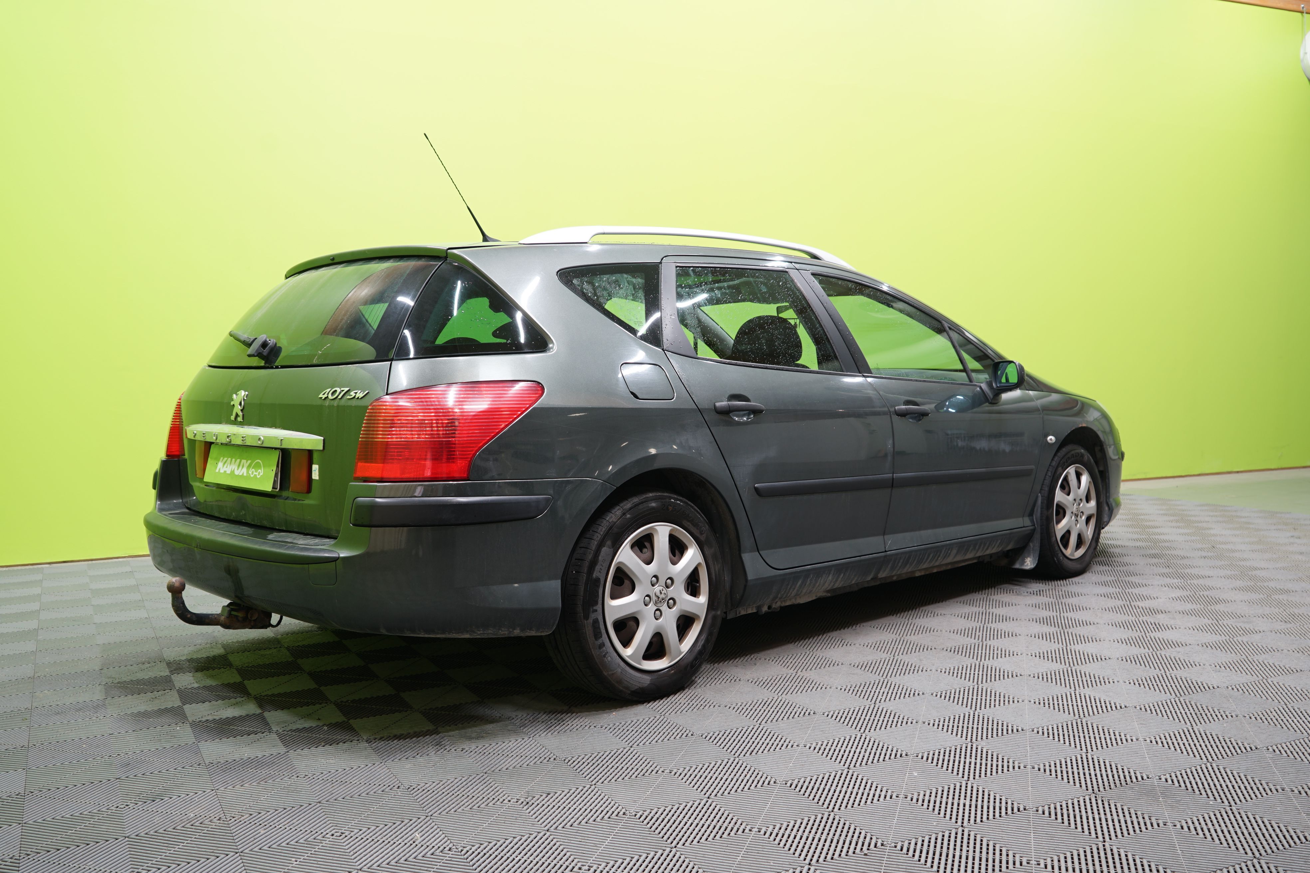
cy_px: 436
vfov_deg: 43.6
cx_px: 655
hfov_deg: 61.9
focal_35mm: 30
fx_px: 1092
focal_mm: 30
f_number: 5.6
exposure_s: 1/4
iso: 100
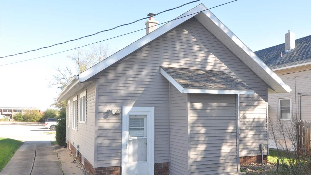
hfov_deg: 61.0
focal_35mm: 32
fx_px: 264
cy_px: 100
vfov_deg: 36.6
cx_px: 158
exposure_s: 1/60
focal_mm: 20
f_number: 16
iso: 500
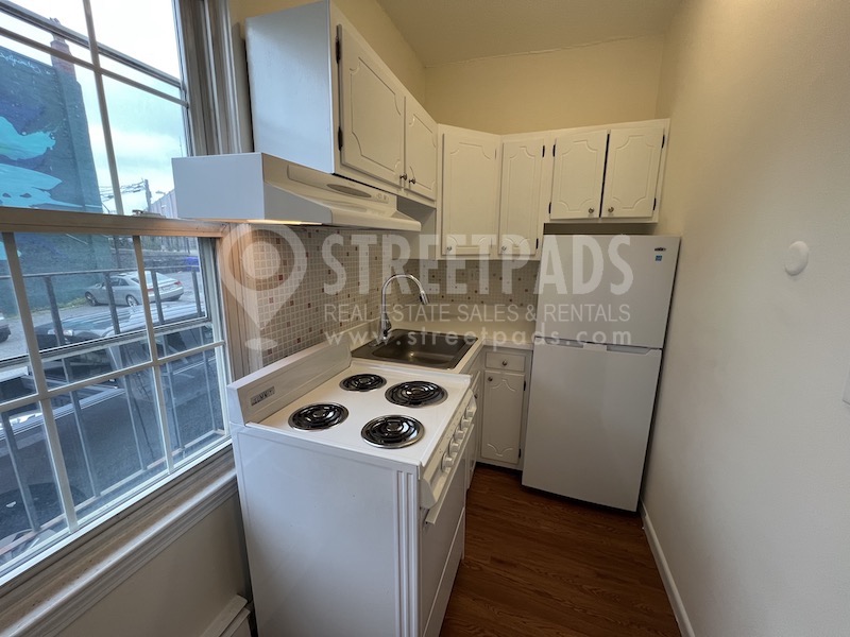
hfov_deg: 106.2
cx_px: 425
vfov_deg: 89.9
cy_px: 318
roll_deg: -0.3
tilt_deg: -11.6
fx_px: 319
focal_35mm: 13
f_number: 1.8
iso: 125
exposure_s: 1/120
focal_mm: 1.57
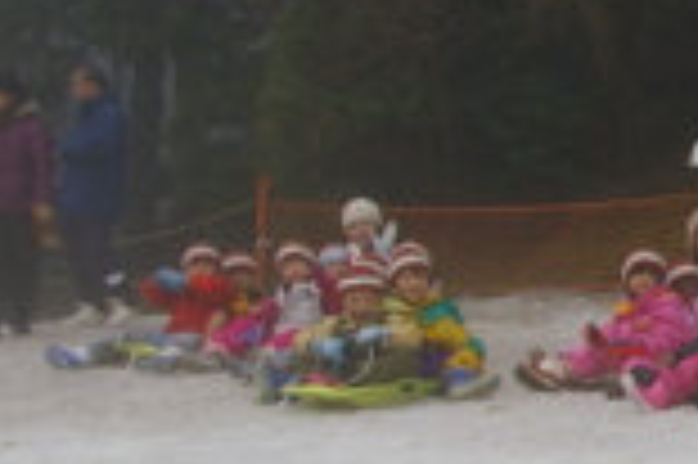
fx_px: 2162
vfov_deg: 12.2
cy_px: 252
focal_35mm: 112
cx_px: 1049
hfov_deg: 16.7
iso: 200
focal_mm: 23
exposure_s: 1/180
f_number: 6.7
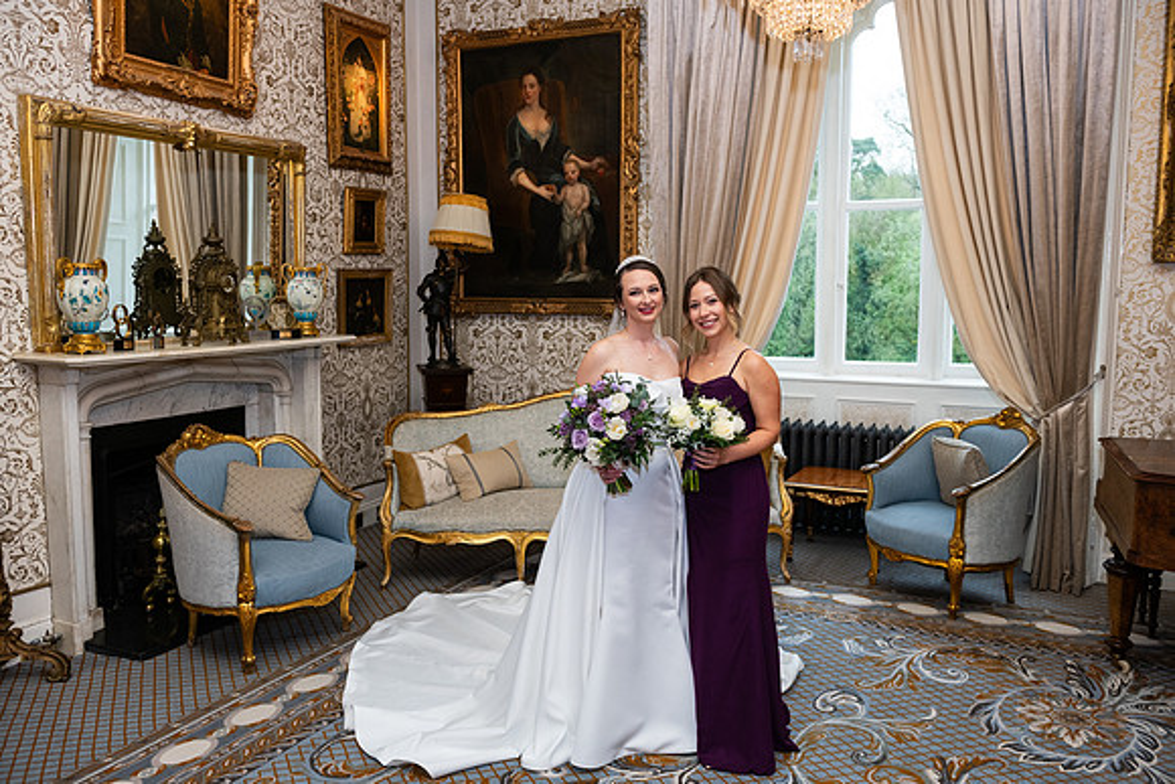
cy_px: 392
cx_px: 588
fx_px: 1012
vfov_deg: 42.3
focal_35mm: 31
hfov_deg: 60.3
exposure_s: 1/160
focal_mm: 31
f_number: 5
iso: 500
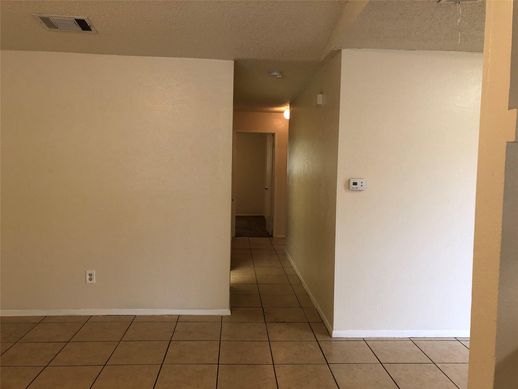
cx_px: 259
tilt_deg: -3.3
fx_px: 419
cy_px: 194
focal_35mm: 28
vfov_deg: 49.7
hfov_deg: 63.4
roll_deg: -0.6
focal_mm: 4
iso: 40
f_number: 1.8
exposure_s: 1/24
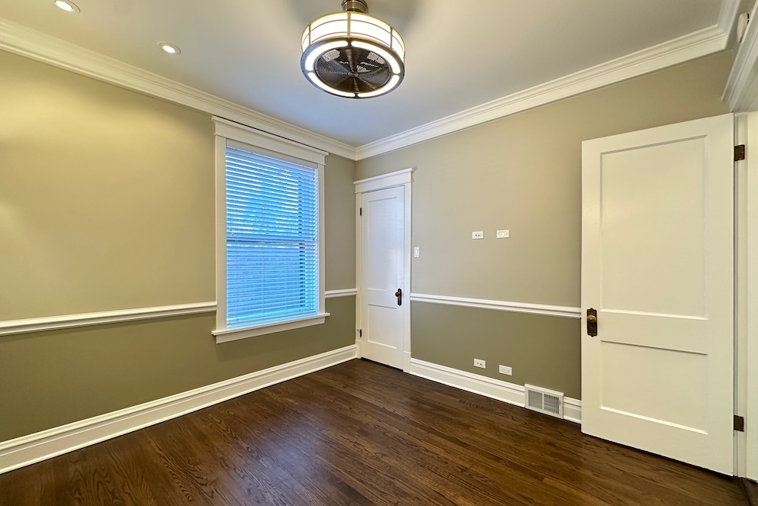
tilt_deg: +1.0
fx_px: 316
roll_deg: +0.0
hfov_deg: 100.4
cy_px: 259
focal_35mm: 15
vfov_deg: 77.3
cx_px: 385
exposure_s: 1/60
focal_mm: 2.22
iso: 160
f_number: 2.2
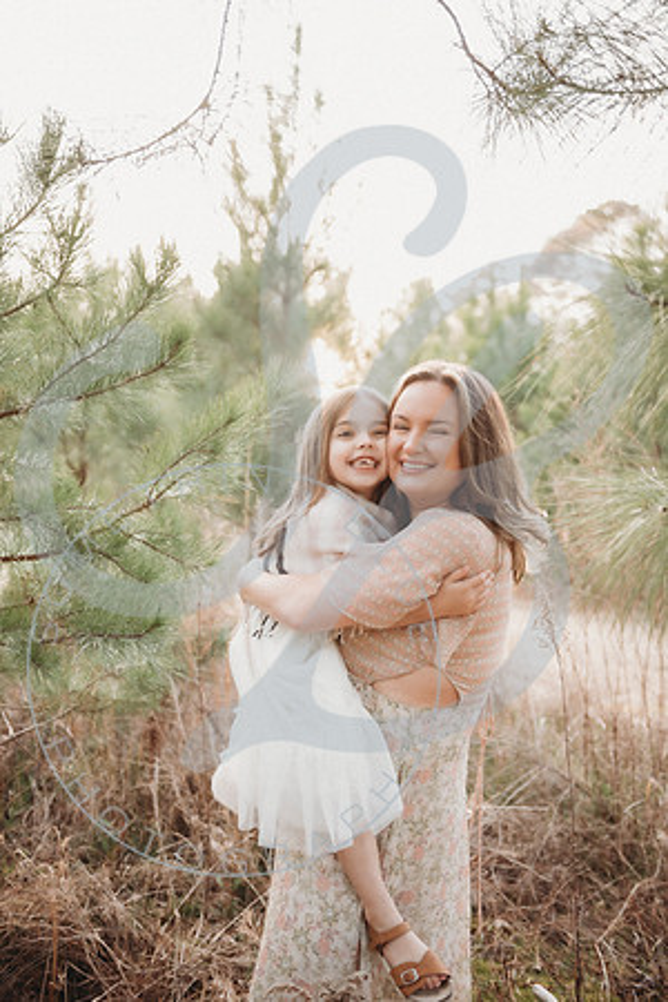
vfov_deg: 50.7
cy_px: 501
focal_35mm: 38
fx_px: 1058
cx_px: 334
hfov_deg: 35.1
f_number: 2.8
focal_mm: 38
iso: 400
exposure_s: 1/125
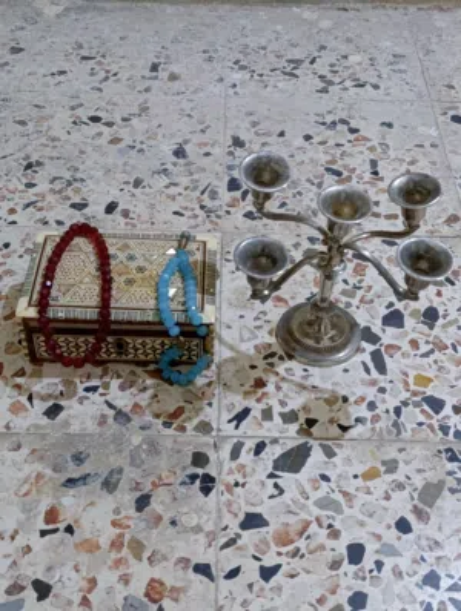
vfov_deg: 41.2
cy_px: 306
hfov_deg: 31.6
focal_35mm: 46
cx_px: 230
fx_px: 814
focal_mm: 6.14
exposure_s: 1/25
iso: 2500
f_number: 1.6
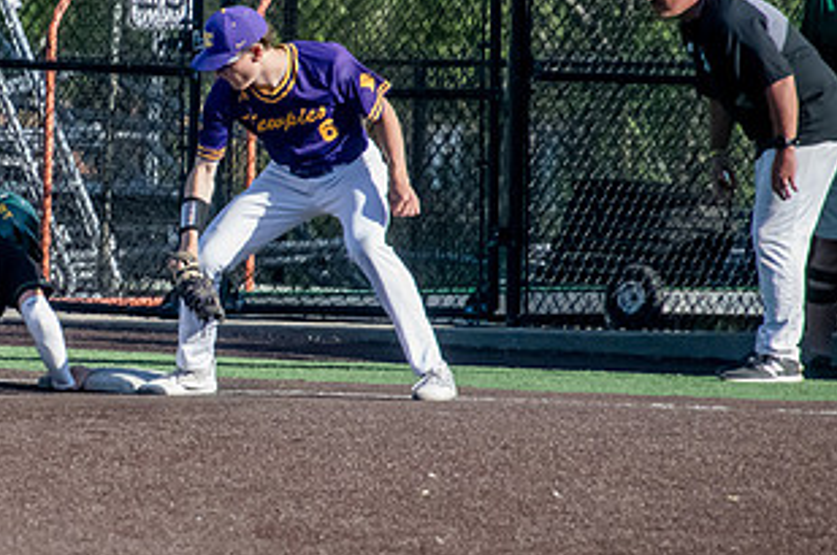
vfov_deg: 1.7
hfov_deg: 2.5
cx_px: 29
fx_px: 19012
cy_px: 219
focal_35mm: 819
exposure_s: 1/4000
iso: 2500
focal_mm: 250
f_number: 6.3
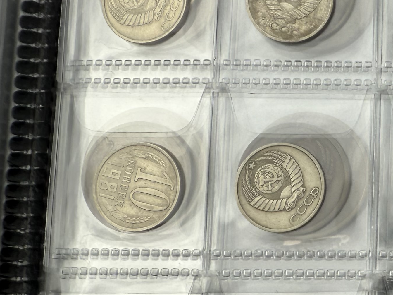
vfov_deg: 20.4
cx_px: 547
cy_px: 98
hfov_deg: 23.1
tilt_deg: -82.4
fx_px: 817
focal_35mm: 72
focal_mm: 2.22
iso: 40
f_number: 2.2
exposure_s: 1/255
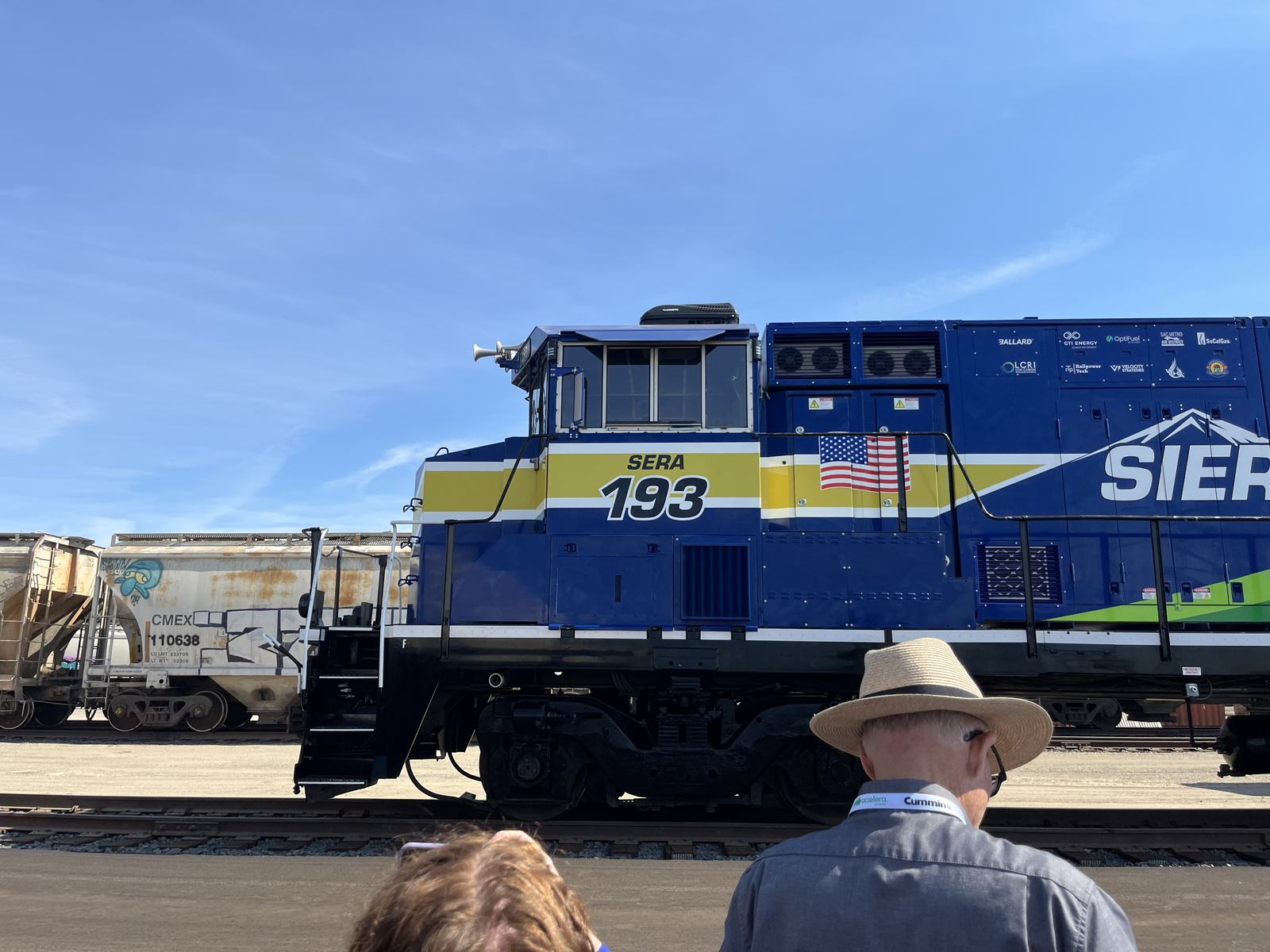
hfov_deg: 67.3
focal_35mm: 26
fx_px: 954
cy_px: 476
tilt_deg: +13.0
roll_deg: -1.2
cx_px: 635
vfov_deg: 53.1
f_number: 1.6
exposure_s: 1/2463
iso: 50
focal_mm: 5.1
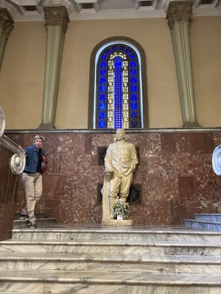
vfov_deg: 67.3
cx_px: 110
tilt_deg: +17.7
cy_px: 147
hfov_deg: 53.1
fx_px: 221
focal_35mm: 26
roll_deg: -0.5
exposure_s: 1/50
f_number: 1.5
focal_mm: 5.7
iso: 500
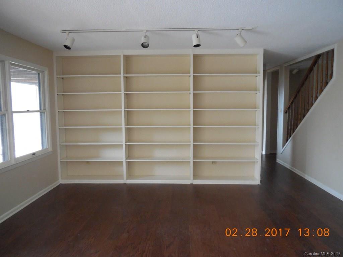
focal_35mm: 25
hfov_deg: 69.4
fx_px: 248
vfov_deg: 54.9
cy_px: 128
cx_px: 172
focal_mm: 4.5
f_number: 3.1
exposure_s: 1/80
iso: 800
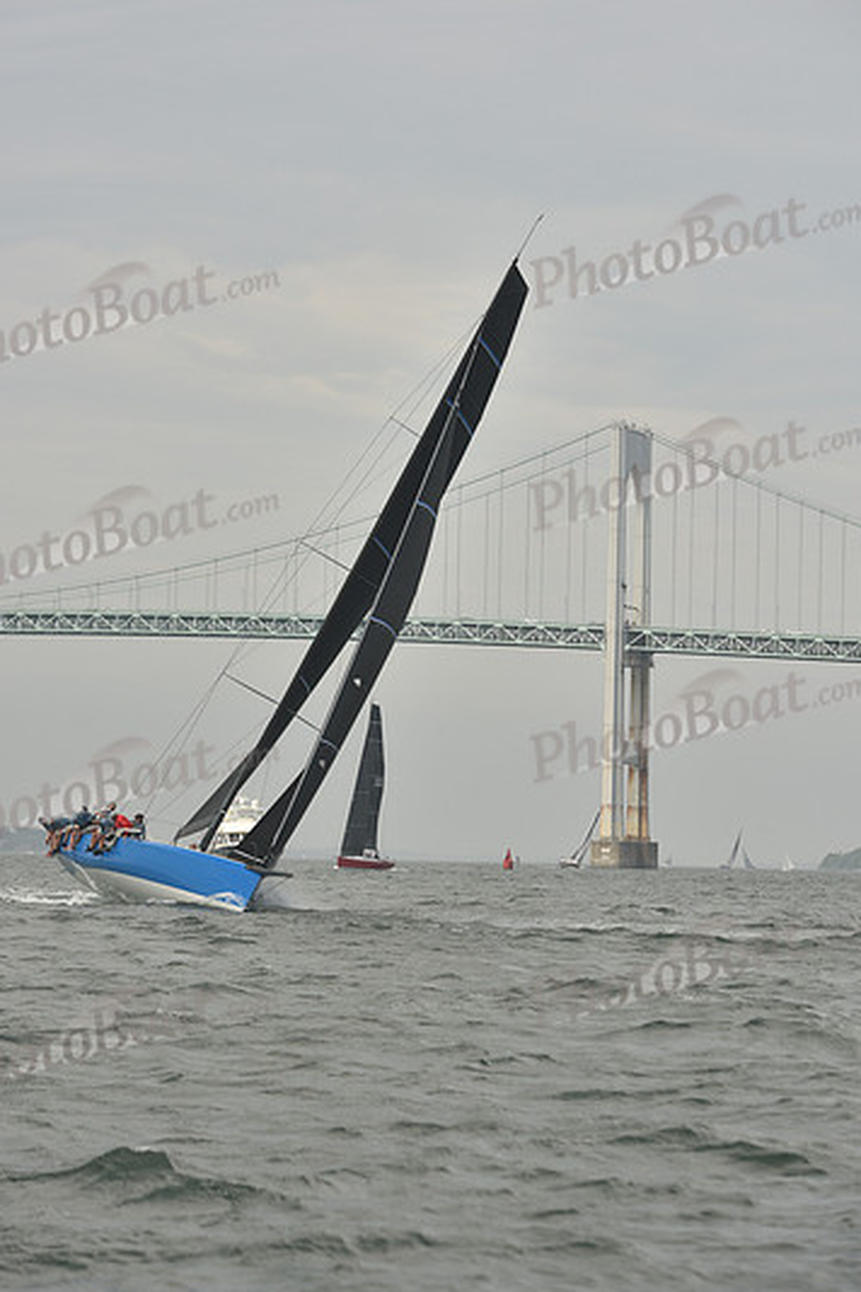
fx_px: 4089
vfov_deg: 17.9
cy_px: 629
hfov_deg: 12.0
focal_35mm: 114
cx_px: 405
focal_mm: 105
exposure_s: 1/640
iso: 250
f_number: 5.6
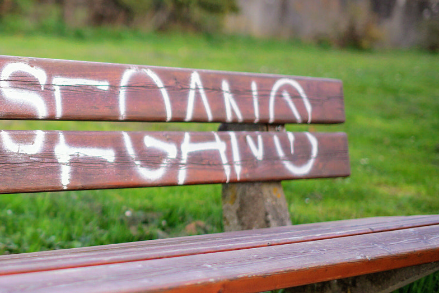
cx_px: 21
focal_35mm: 102
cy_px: 124
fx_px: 1244
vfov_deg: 13.4
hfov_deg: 19.5
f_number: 1.8
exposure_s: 1/60
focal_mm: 50
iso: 320
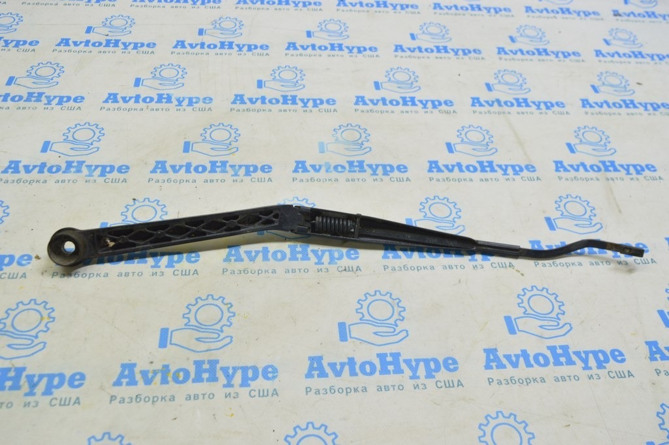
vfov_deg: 38.3
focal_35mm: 34
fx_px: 641
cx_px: 334
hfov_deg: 55.1
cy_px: 222
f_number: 5.6
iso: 400
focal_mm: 23
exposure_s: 1/20
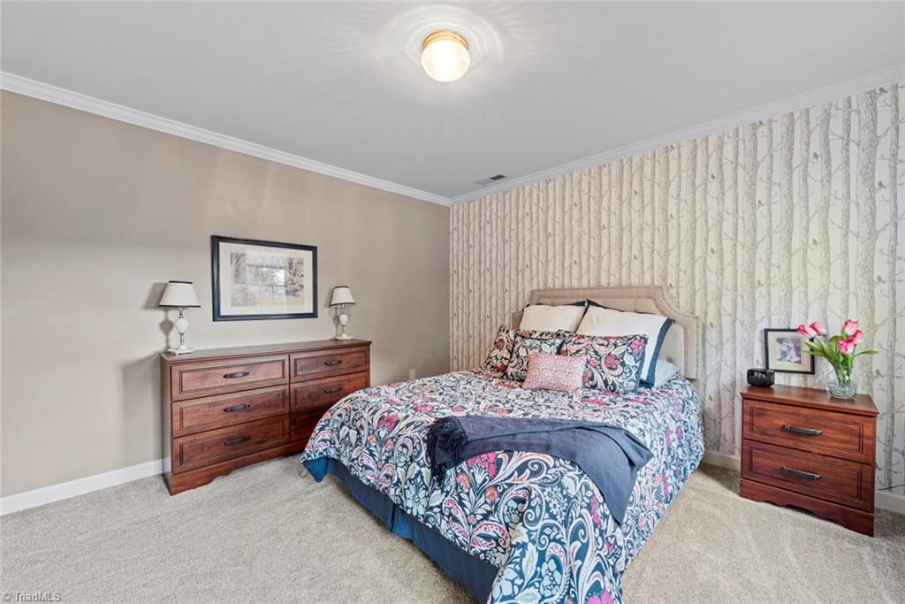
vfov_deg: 81.2
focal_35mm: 14
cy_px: 302
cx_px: 452
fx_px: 352
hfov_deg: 104.2
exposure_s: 1/4
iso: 320
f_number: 7.1
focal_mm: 14
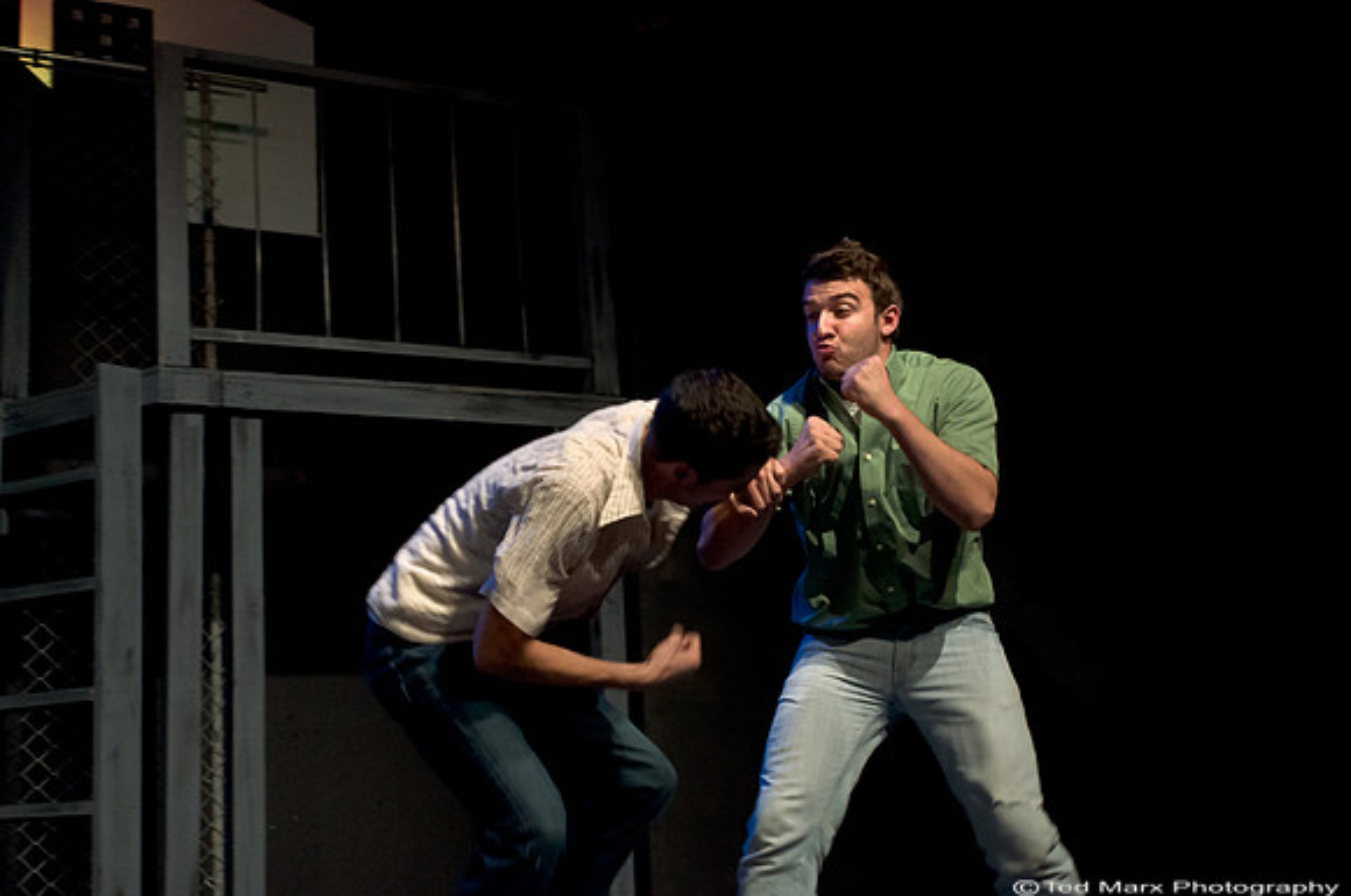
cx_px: 676
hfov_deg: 37.9
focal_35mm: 52
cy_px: 448
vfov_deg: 25.7
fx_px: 1967
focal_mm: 35
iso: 3200
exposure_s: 1/100
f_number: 2.8
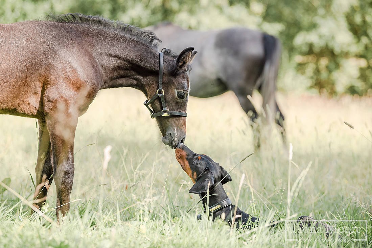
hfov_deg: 13.6
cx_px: 181
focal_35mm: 151
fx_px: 1557
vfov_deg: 9.1
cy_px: 122
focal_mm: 145
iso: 640
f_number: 4
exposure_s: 1/1000
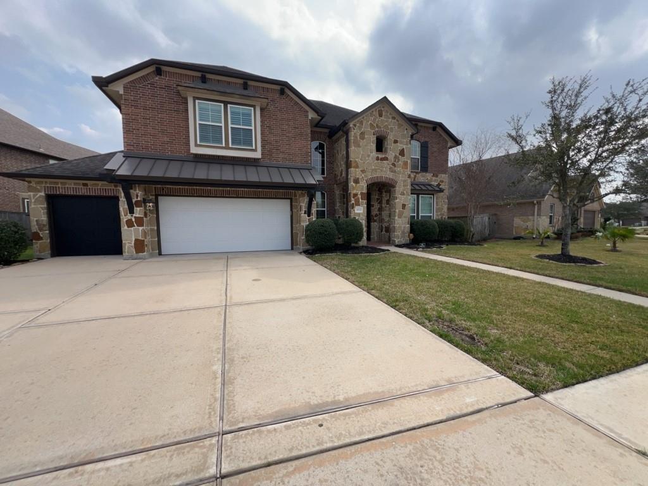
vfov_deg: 89.9
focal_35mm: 13
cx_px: 324
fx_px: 243
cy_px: 243
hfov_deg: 106.2
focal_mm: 1.57
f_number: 1.8
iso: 32
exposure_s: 1/986
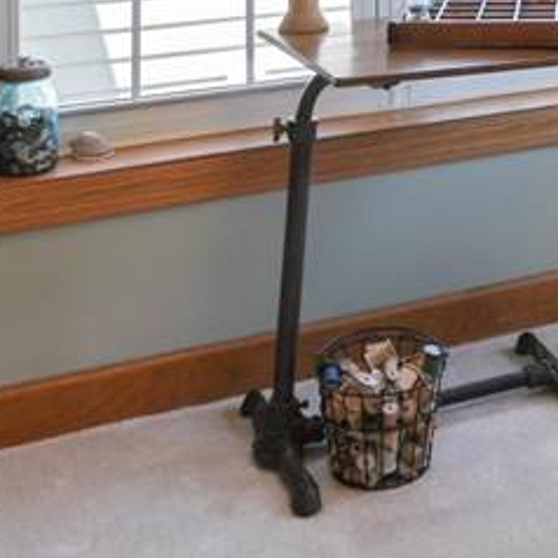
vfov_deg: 20.3
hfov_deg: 22.1
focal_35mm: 73
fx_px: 1331
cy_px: -278
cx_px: 640
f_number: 10
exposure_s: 1/50
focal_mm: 16
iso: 400
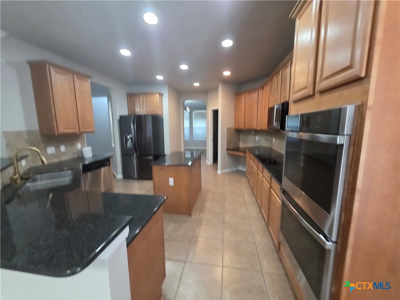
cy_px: 150
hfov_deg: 106.2
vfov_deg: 89.9
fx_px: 150
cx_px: 200
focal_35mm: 13
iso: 500
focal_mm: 2.2
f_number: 1.9
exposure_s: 1/60
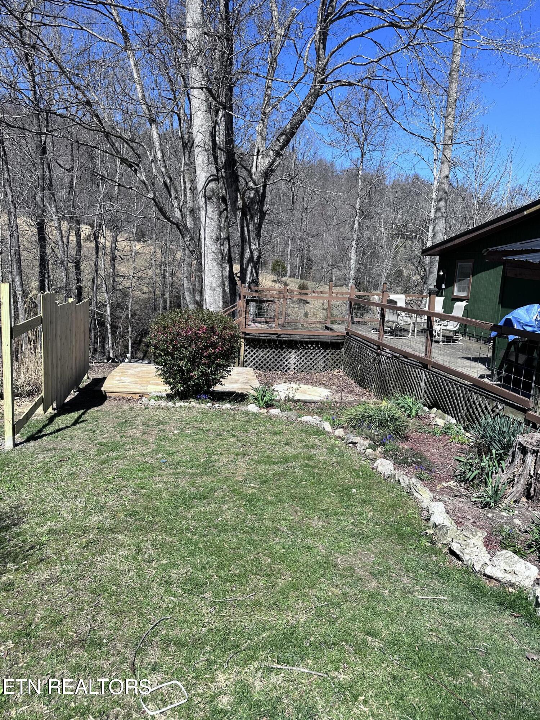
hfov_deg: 56.8
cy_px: 360
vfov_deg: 71.6
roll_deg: -3.0
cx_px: 270
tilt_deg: -8.9
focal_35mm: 24
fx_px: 499
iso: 80
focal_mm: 6.86
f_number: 1.78
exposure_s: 1/3861
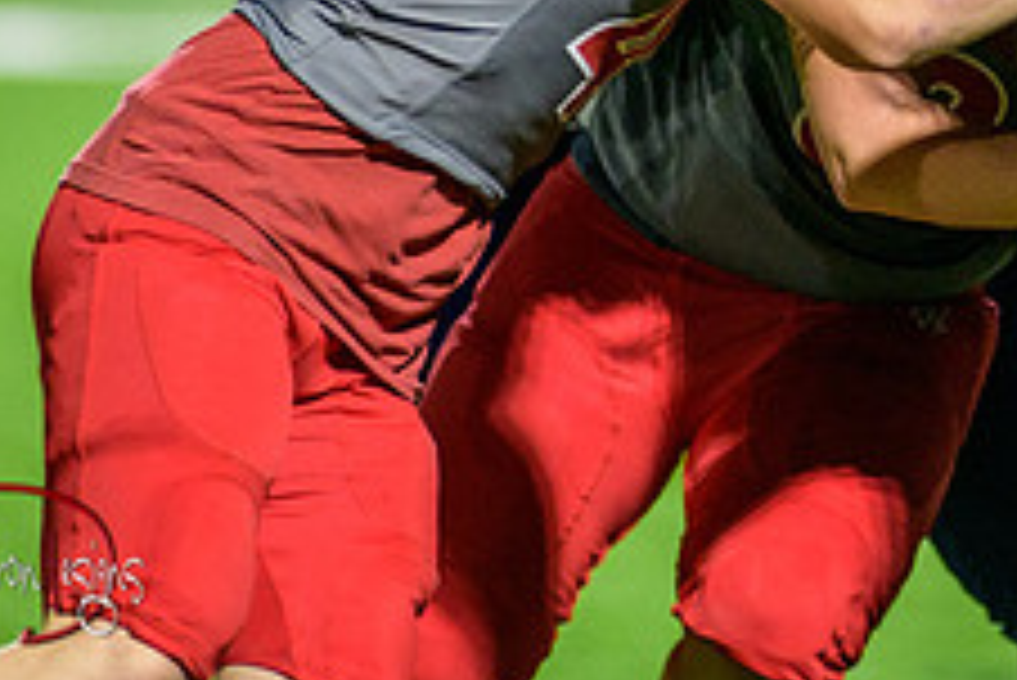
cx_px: 1004
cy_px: -88
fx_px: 21766
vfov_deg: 1.8
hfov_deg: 2.7
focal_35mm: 770
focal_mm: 300
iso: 2000
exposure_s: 1/500
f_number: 2.8
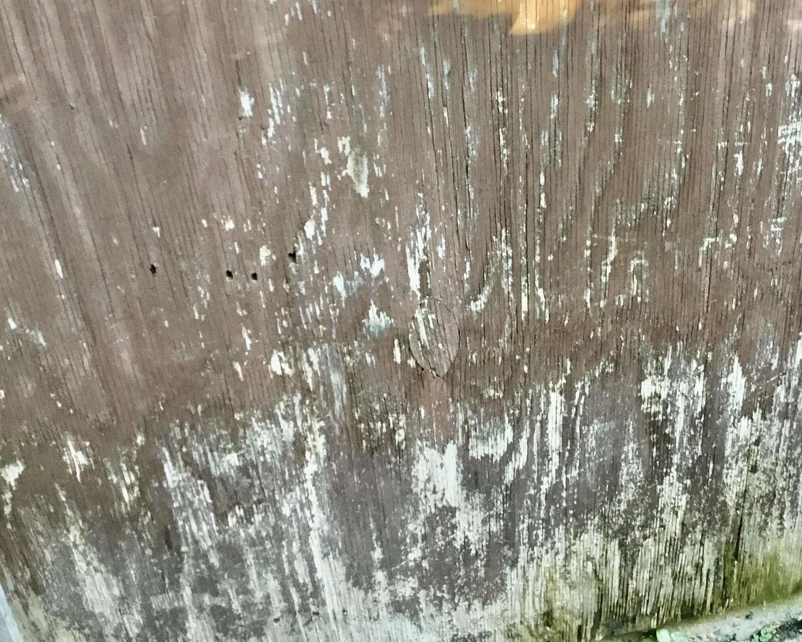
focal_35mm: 49
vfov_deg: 30.5
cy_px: 195
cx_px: 604
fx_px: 1163
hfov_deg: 37.1
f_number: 2.4
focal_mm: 3.3
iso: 80
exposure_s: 1/30
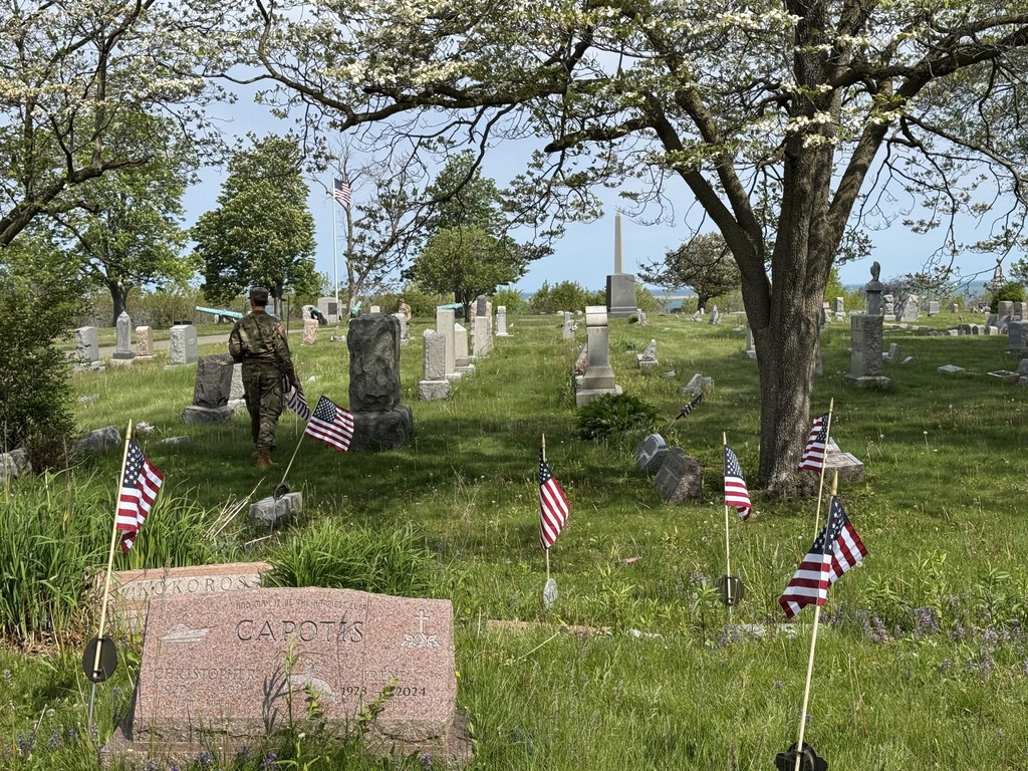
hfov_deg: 39.7
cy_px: 386
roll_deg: +1.0
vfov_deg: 30.3
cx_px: 514
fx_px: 1425
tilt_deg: -3.5
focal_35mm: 48
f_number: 1.78
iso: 64
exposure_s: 1/3610
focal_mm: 6.76
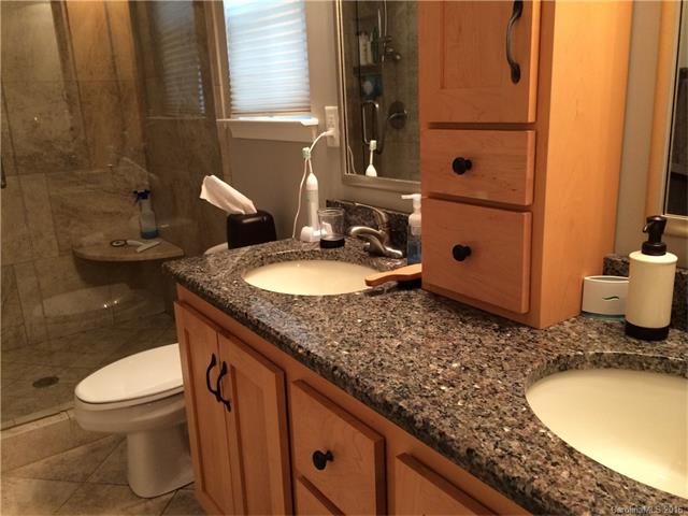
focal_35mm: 30
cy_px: 258
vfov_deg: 46.8
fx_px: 596
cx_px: 344
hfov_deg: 60.0
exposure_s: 1/30
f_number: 2.2
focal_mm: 4.12
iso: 125
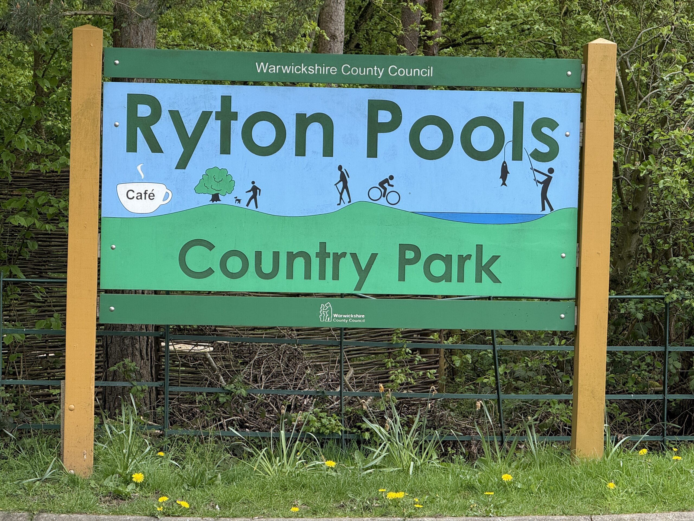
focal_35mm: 120
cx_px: 347
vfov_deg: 12.3
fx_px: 2406
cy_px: 260
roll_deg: -0.9
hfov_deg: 16.4
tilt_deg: -0.6
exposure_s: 1/331
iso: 64
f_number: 2.8
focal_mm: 15.66
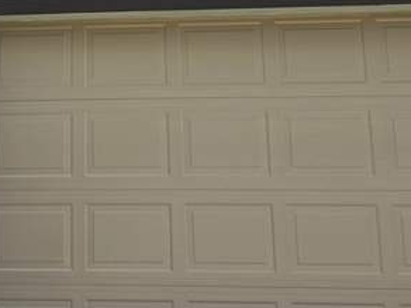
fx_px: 748
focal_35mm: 63
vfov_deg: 22.4
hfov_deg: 30.3
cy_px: 3
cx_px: 117
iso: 50
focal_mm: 6.5
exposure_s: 1/7939
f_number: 1.4
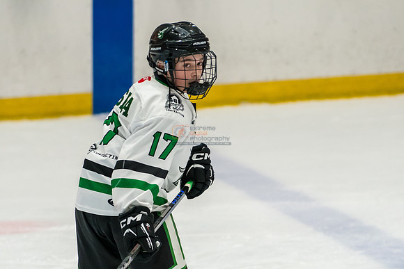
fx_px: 3668
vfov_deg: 4.2
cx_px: 193
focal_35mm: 327
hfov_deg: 6.3
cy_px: 181
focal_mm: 150
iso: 2000
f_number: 2.8
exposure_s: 1/1000
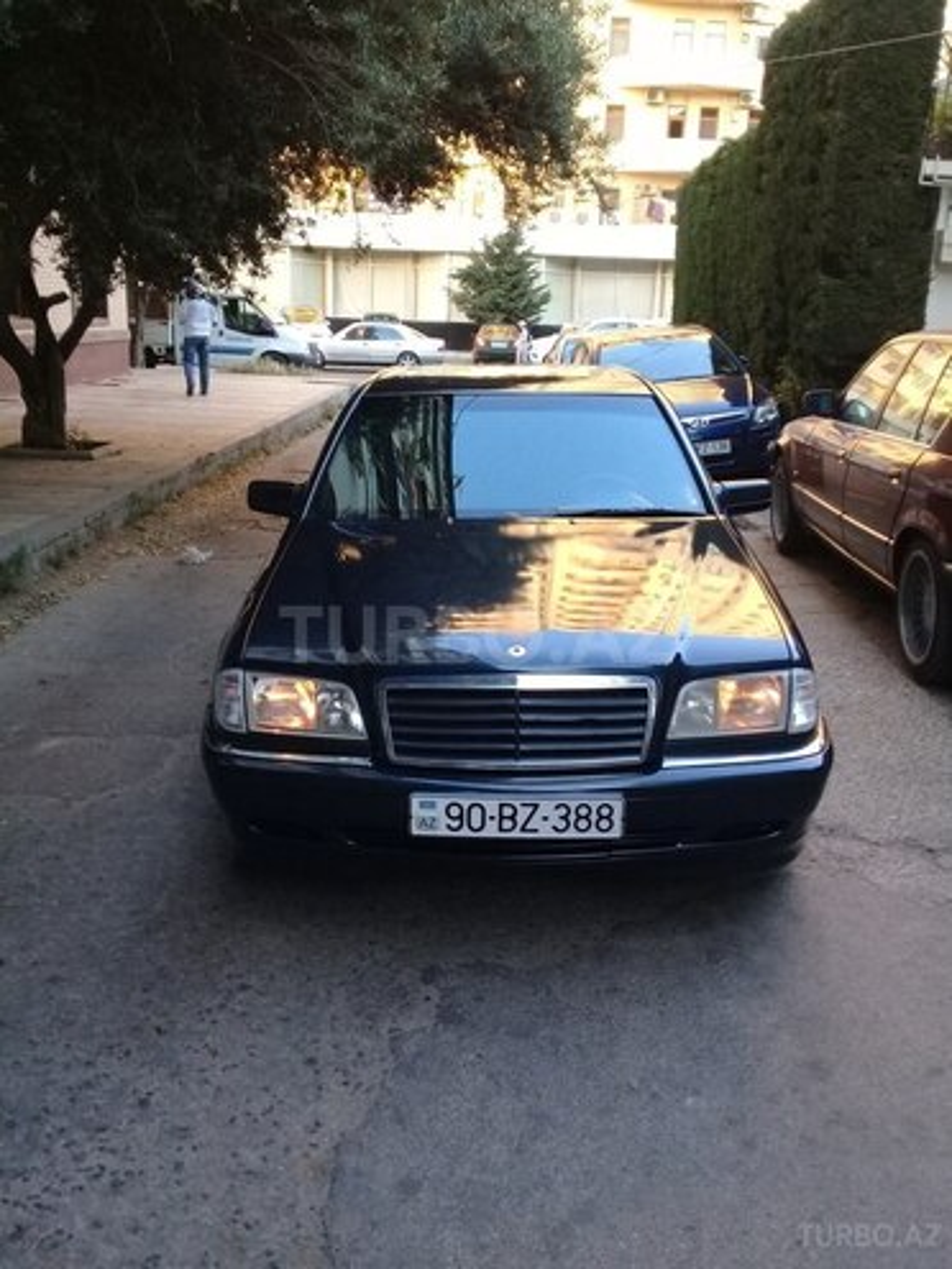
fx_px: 1137
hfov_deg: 45.4
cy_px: 634
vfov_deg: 58.4
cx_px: 476
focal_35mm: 31
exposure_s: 1/33
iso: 80
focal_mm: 3.3
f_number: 2.2
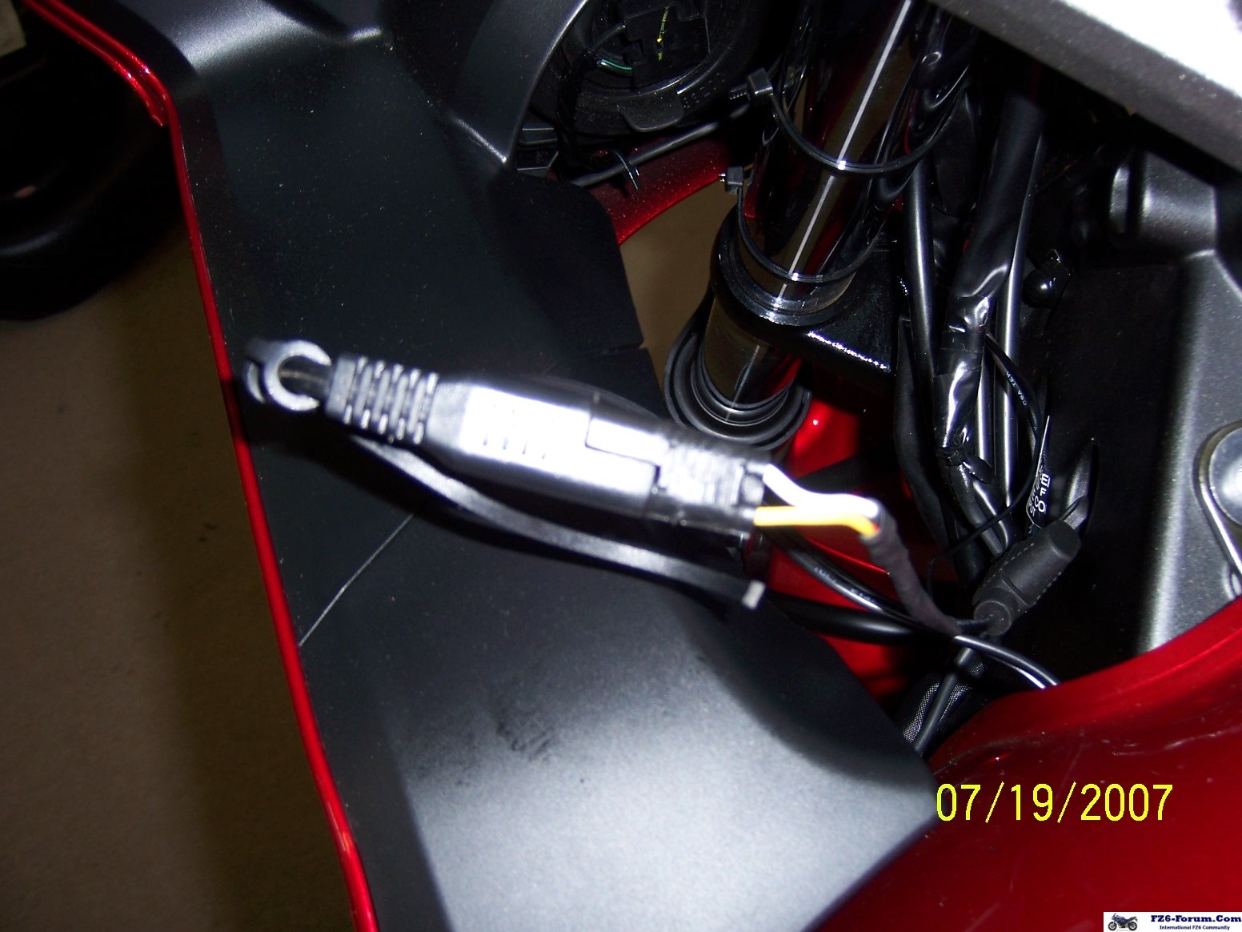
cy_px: 466
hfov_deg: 51.4
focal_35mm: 36
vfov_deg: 39.7
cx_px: 621
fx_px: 1292
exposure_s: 1/60
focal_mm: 6.2
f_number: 2.8
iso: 80
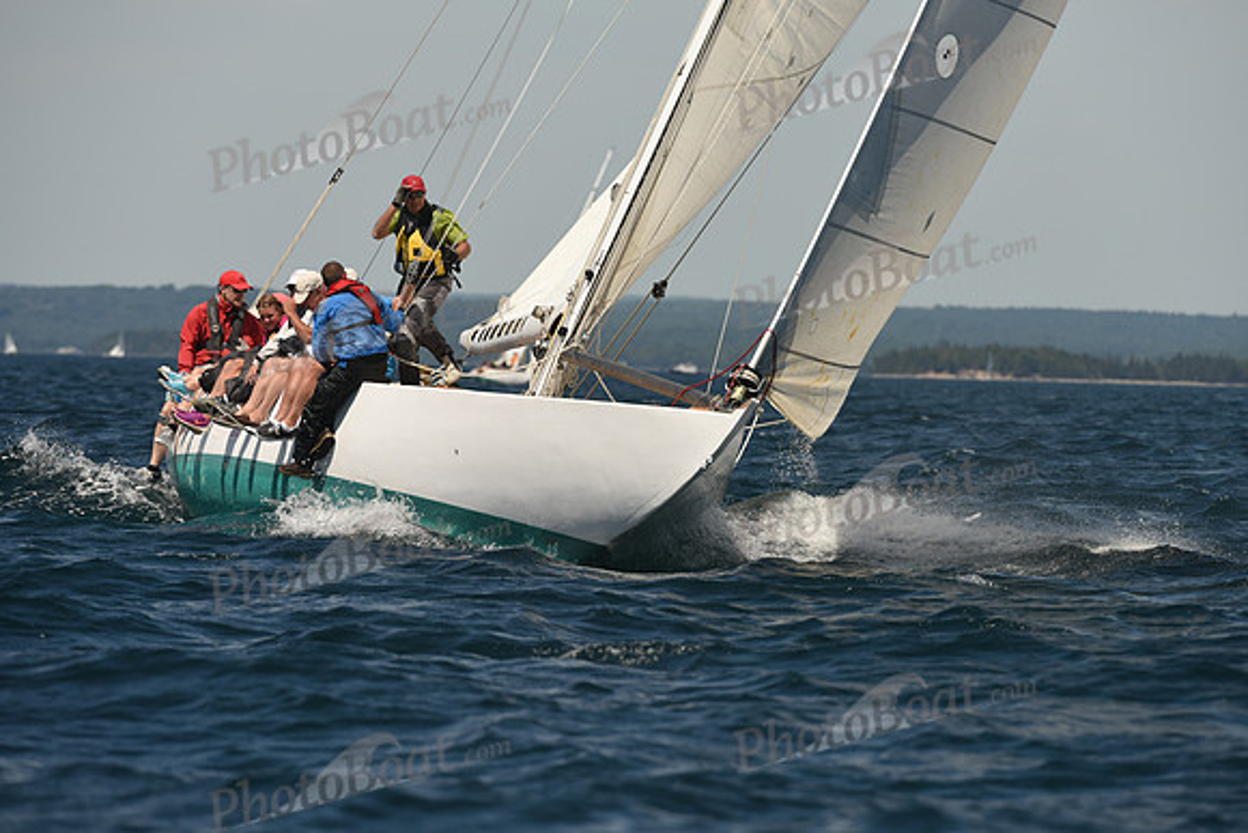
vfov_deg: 3.6
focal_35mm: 380
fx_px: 13176
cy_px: 416
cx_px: 624
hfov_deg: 5.4
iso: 250
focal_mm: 380
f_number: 7.1
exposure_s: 1/1000
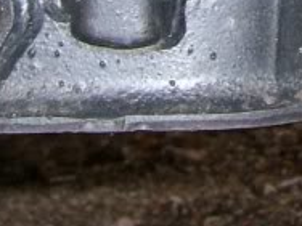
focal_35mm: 201
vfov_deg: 7.0
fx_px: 1754
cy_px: -327
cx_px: 448
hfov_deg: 9.6
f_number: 2.7
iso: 80
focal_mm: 6
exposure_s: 1/60
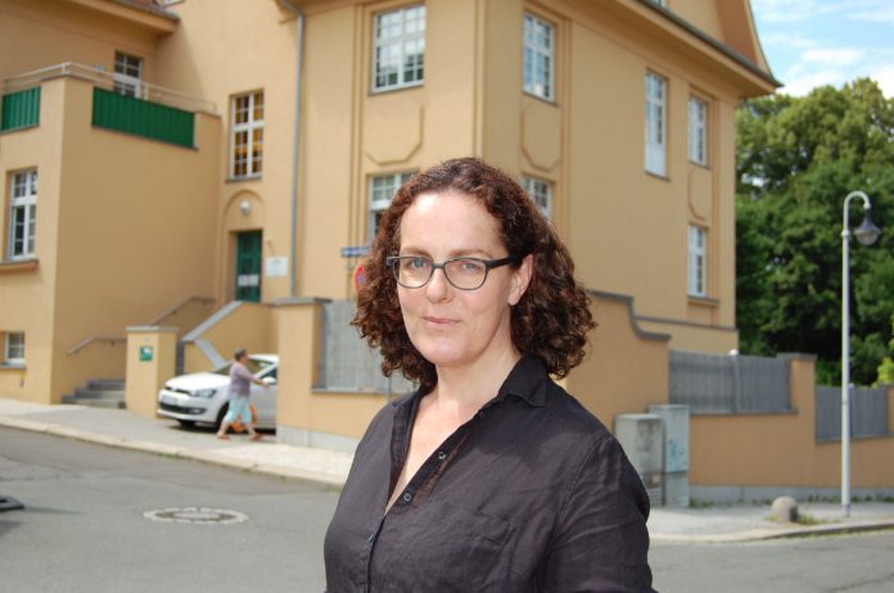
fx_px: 1153
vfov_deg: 28.9
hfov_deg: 42.4
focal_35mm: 46
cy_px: 296
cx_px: 447
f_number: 4.5
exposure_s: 1/500
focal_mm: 31
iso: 200
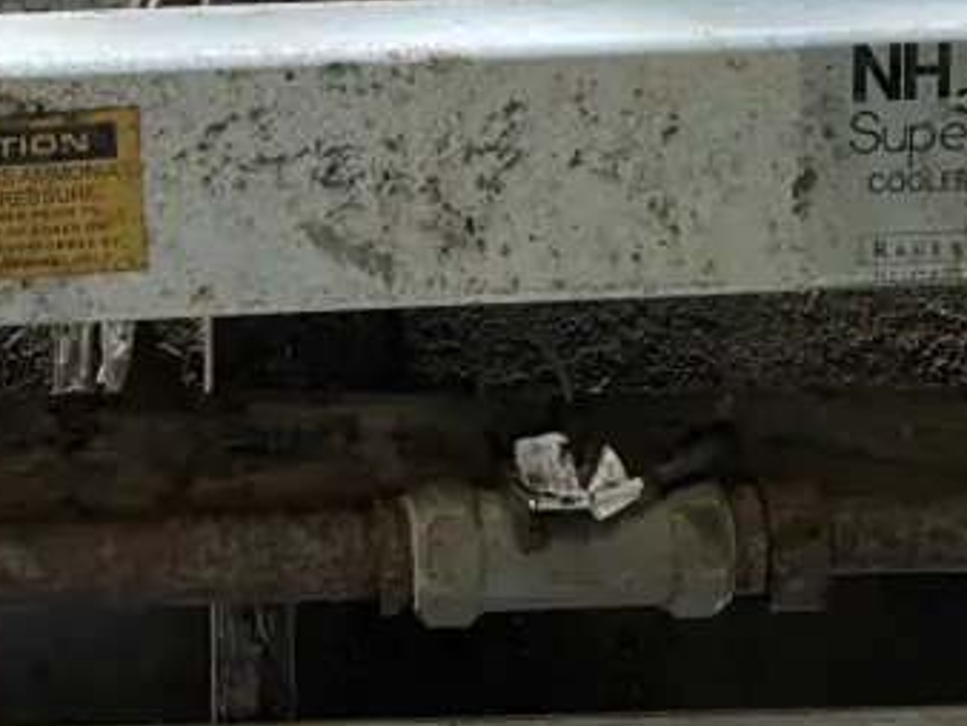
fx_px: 1985
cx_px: 278
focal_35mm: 71
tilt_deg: -76.4
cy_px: -49
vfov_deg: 19.9
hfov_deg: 27.1
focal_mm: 5.1
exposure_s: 1/60
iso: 200
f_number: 1.6
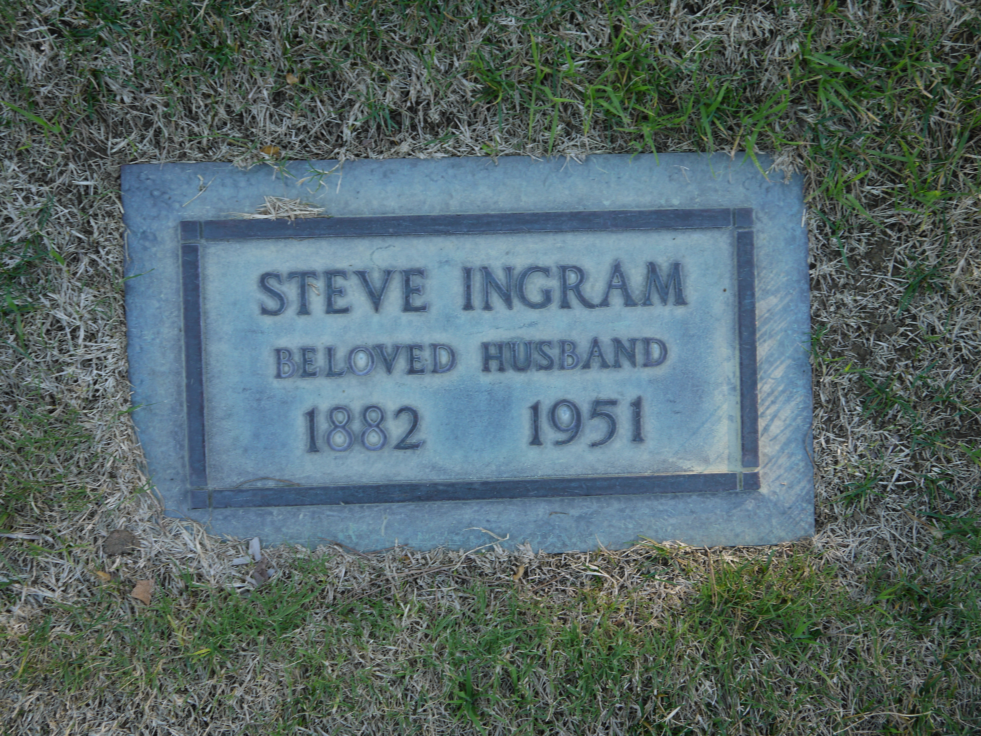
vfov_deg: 31.5
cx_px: 490
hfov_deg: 41.2
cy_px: 368
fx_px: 1304
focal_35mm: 46
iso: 100
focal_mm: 23
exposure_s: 1/80
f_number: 4.5
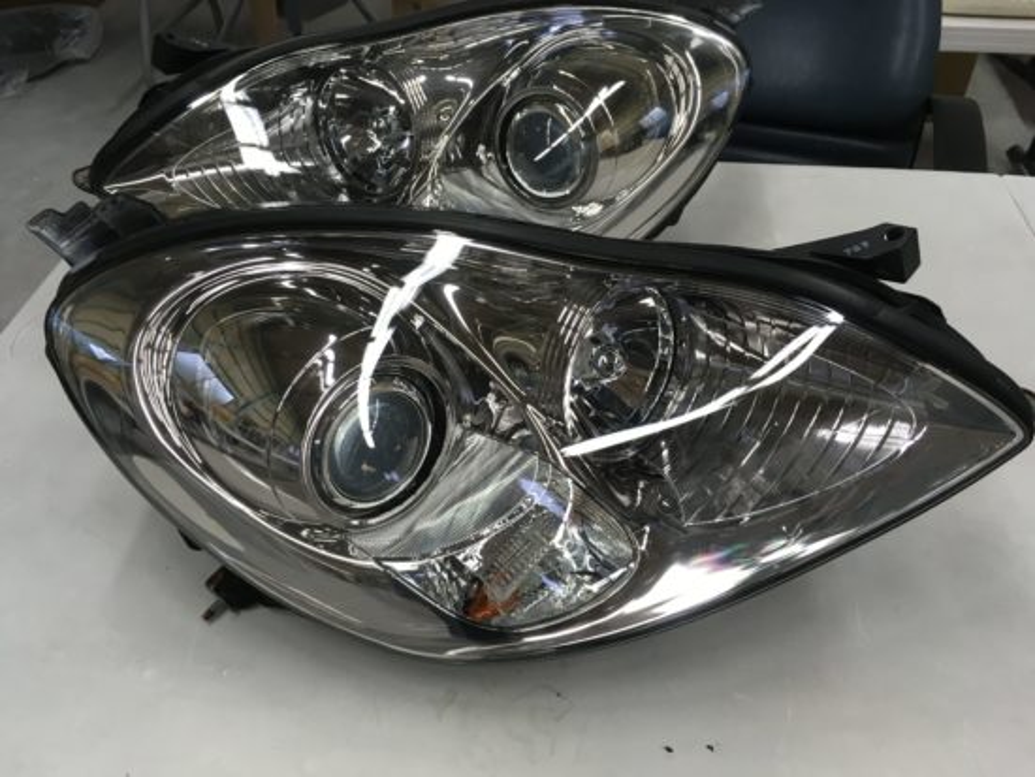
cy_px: 388
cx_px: 518
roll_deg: -0.4
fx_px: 867
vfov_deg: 48.3
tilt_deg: -42.6
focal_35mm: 29
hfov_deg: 61.6
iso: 40
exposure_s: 1/30
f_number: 2.2
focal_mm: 4.15
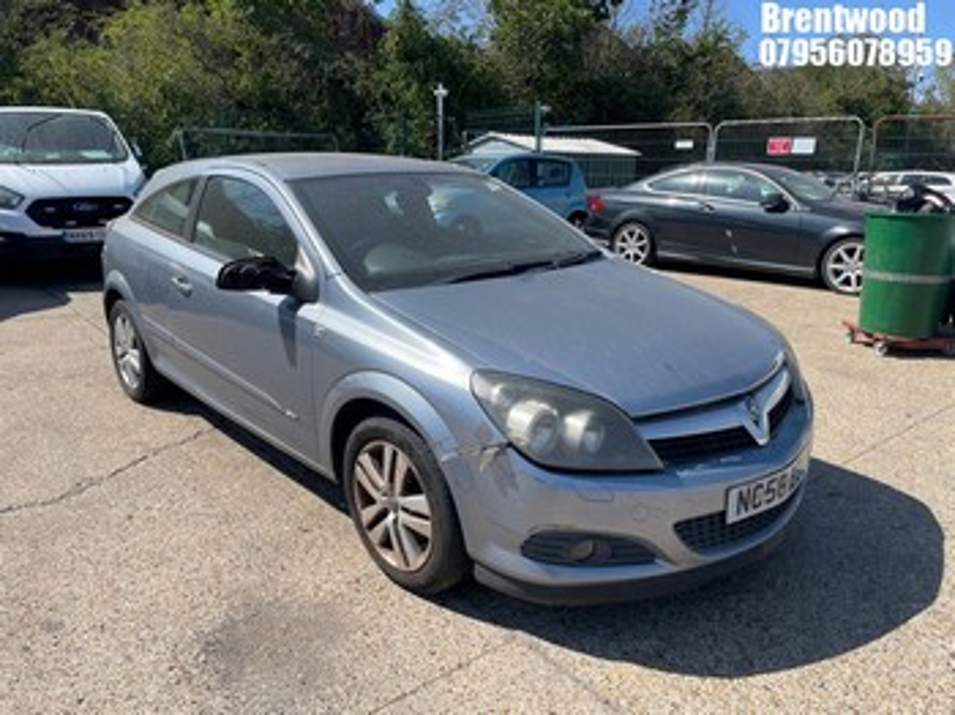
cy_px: 358
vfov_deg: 53.0
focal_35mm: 26
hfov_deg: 67.3
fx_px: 717
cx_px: 478
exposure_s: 1/2882
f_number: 1.6
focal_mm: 4.2
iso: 32
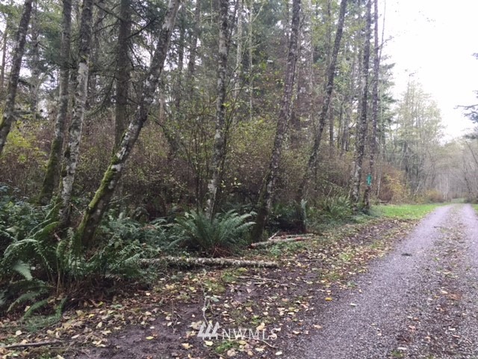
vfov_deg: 48.2
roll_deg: -1.6
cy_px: 180
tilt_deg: +0.5
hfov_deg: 61.7
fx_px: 400
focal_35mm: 29
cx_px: 239
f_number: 2.2
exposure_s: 1/30
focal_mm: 4.15
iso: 32
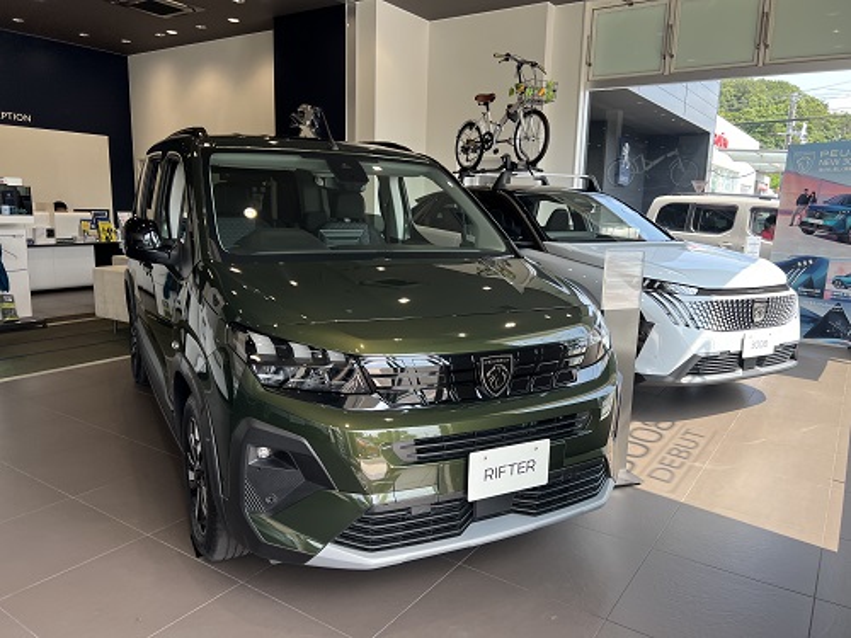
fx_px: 639
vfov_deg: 53.1
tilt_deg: -10.8
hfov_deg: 67.3
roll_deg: -0.9
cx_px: 426
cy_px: 319
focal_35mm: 26
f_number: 1.5
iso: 50
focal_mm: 5.7
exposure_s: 1/374
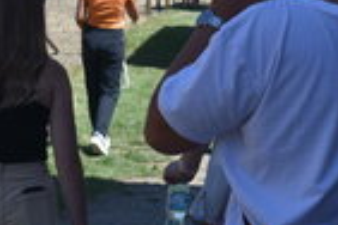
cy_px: -71
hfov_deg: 12.0
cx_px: 36
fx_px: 1596
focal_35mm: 170
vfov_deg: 8.0
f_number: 8
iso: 110
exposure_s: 1/250
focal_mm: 40
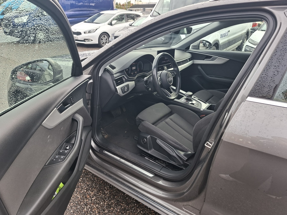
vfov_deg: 58.9
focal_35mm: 23
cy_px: 108
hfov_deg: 73.9
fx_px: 191
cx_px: 144
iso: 50
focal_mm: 5.54
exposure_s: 1/184
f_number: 1.8
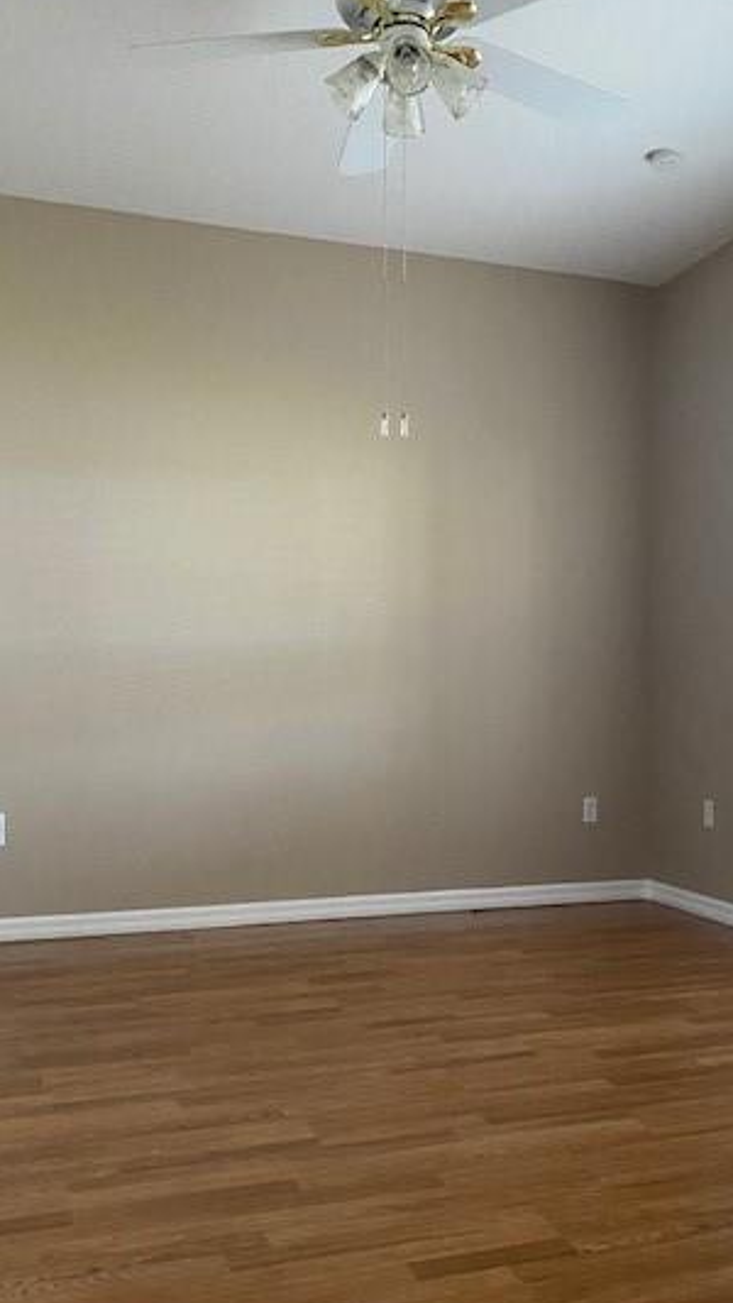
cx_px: 464
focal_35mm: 34
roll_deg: -1.2
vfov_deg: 57.7
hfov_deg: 34.5
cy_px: 753
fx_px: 1174
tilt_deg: -1.5
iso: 500
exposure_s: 1/60
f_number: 1.8
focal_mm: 4.25
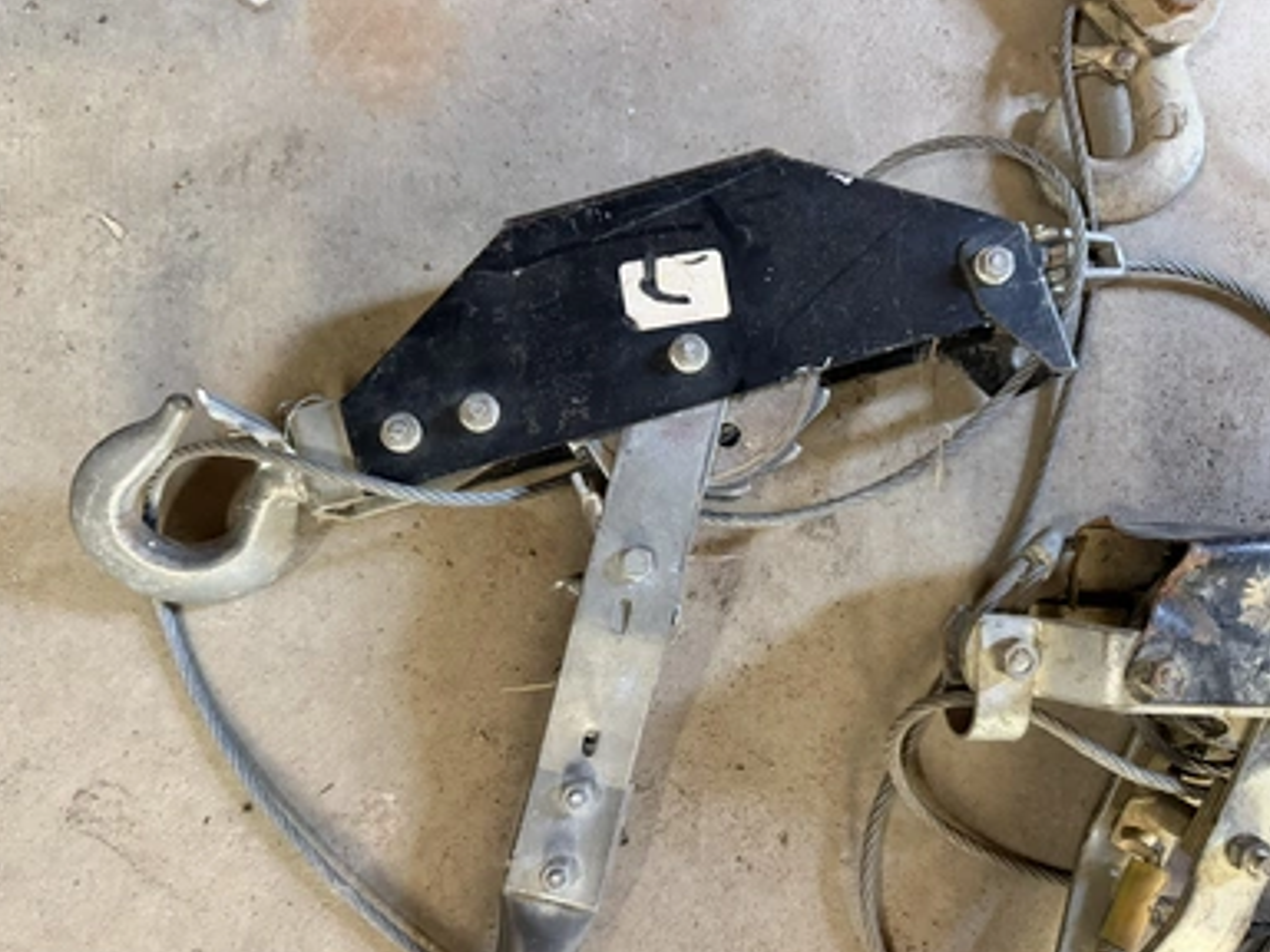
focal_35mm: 25
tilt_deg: -84.3
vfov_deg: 54.9
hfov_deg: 69.4
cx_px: 642
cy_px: 493
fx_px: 917
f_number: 1.78
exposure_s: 1/60
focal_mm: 6.76
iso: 800
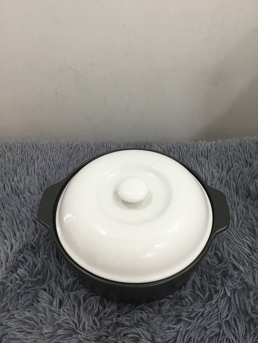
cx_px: 129
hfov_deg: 45.4
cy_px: 172
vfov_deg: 58.4
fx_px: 308
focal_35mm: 31
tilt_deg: -48.2
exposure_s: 1/33
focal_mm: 3.3
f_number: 2.4
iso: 64
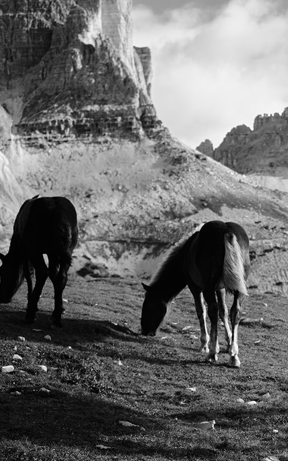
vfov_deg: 31.0
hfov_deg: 18.6
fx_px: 828
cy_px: 261
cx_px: 351
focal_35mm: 66
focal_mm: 23
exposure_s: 1/1600
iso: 125
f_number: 2.2
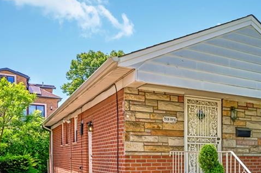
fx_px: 334
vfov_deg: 27.8
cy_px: 165
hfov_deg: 37.7
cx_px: 266
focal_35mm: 46
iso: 64
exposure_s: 1/200
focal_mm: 21.5
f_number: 8
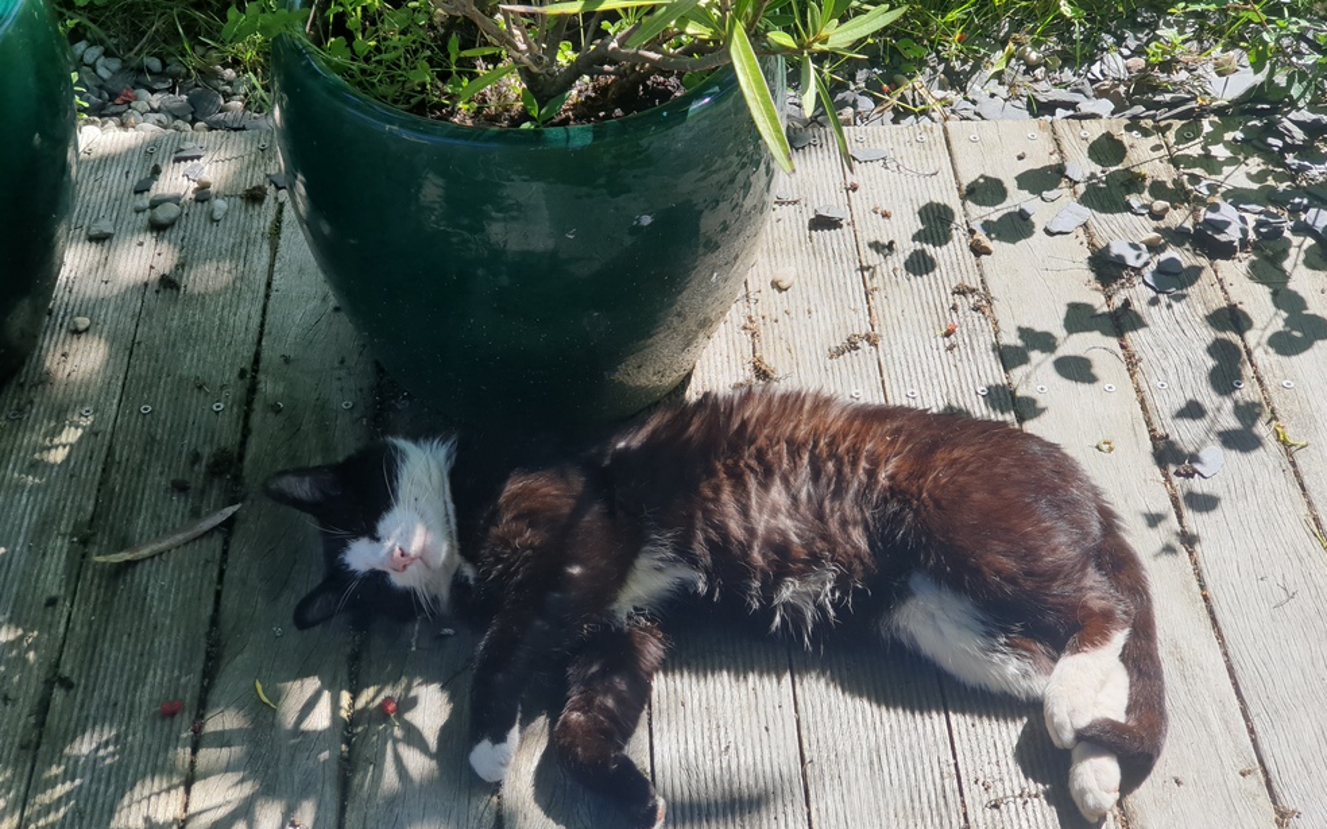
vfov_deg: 23.1
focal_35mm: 56
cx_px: 655
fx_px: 2025
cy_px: 350
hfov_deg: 36.3
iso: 100
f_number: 2.4
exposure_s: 1/351
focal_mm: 6
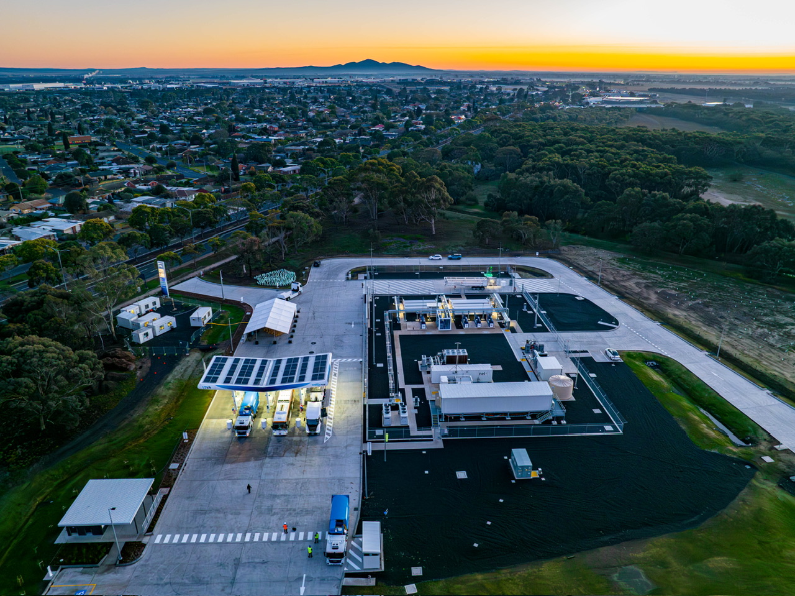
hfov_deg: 71.6
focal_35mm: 24
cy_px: 298
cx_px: 398
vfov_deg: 56.8
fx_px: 551
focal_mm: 12.29
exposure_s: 1/250
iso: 780
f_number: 2.8
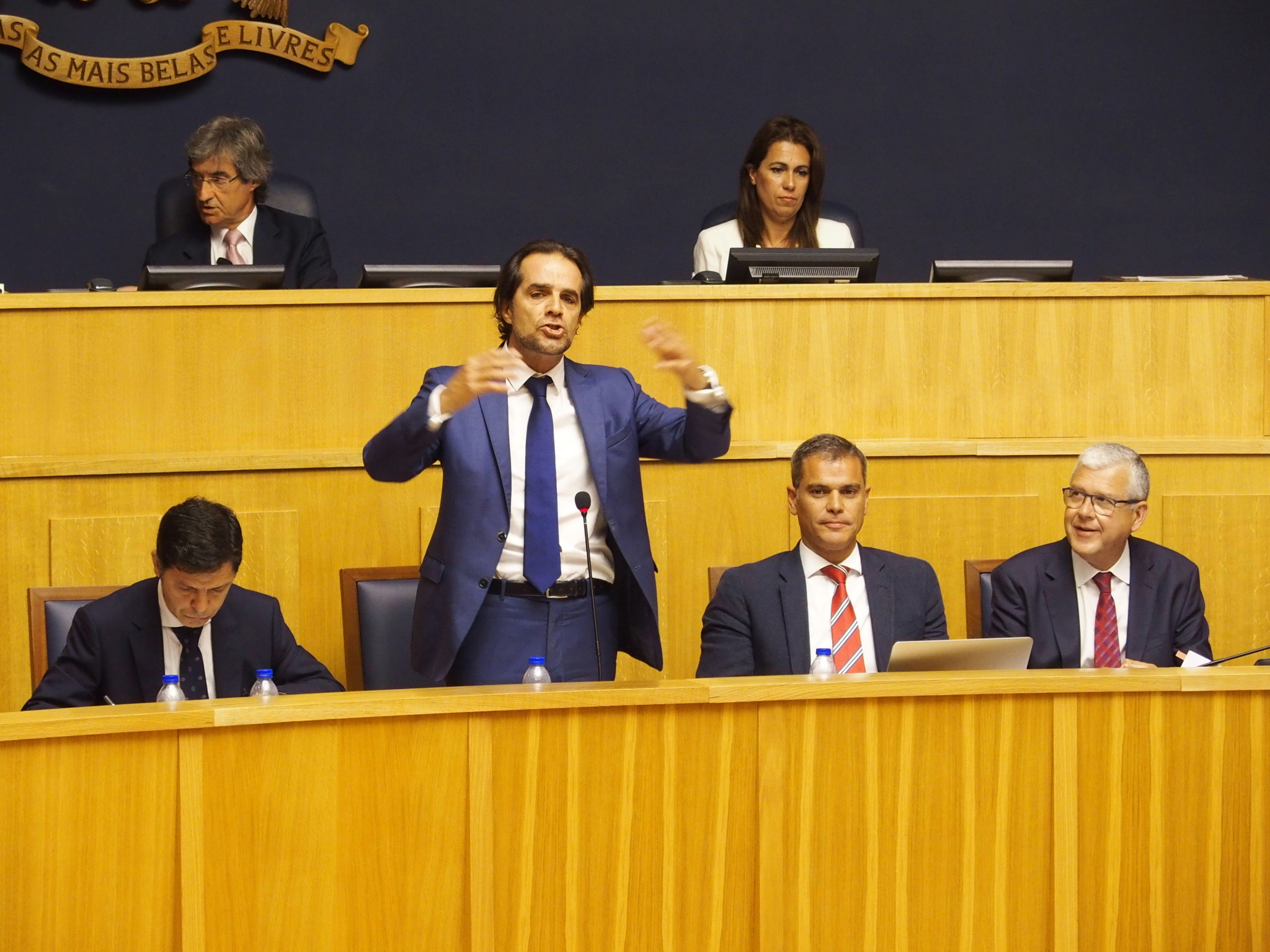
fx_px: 4549
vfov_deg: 12.0
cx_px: 635
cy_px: 476
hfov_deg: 15.9
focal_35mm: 124
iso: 500
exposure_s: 1/60
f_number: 2.8
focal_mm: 26.2
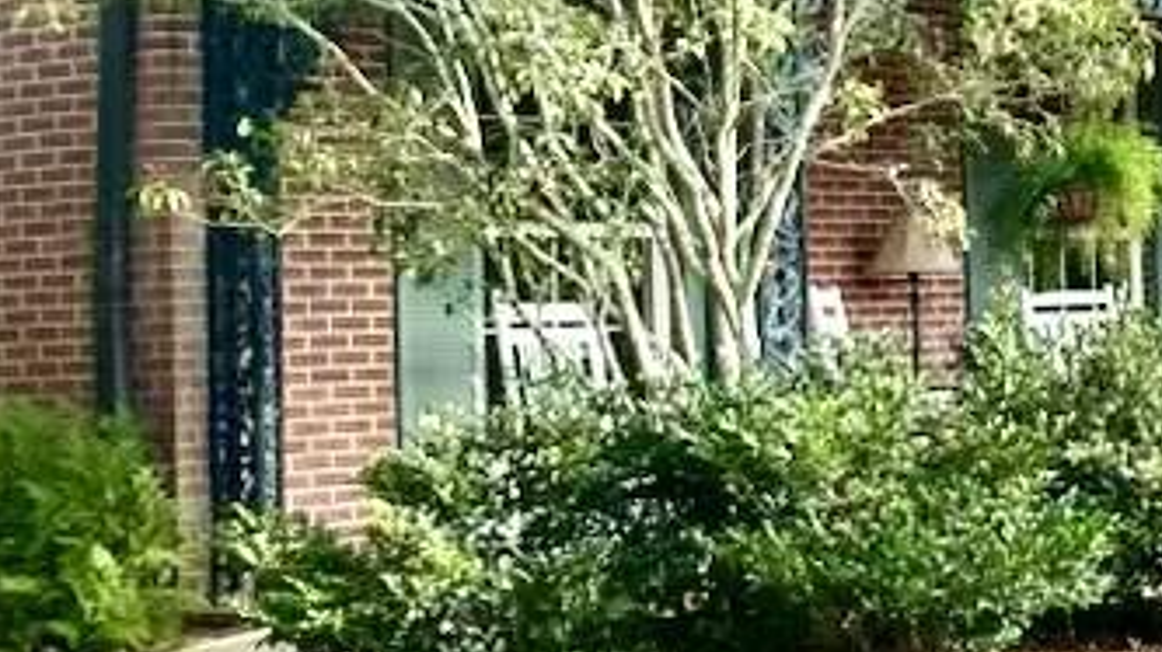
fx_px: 3357
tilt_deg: +1.2
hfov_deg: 18.6
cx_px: 1410
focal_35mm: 109
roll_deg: +2.2
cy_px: 164
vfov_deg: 11.1
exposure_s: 1/785
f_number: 1.6
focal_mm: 4.2
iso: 32
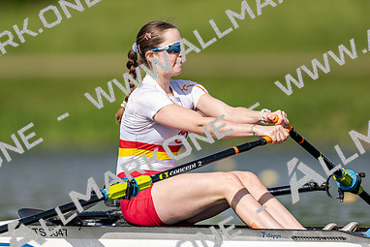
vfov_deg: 1.5
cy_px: 112
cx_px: 204
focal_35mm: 910
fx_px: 9356
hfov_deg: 2.3
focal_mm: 600
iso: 200
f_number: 4
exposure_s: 1/2500
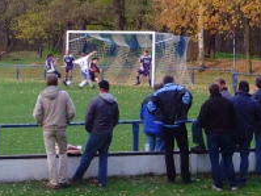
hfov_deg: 9.8
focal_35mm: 201
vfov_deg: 7.3
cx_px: 47
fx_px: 1515
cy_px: -7
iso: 100
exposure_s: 1/90
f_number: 4.2
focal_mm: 13.7
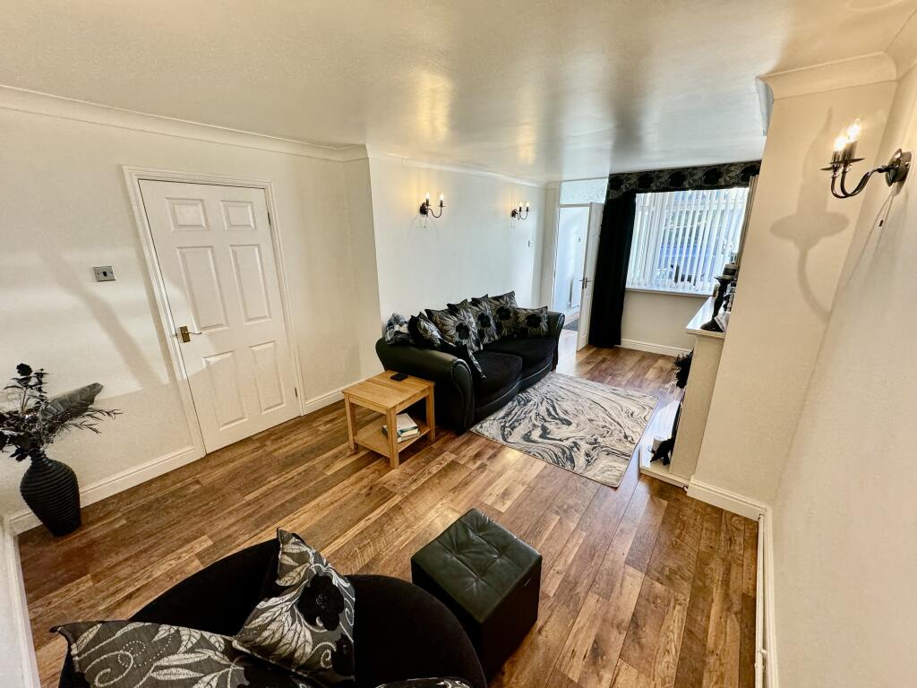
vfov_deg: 85.7
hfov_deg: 102.1
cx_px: 458
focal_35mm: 14
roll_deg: +0.8
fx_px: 371
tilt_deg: -16.5
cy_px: 344
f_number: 2.2
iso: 160
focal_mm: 2.22
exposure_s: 1/100
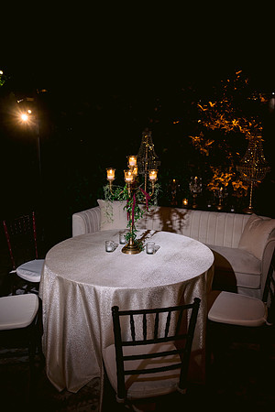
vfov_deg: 65.5
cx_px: 138
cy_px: 206
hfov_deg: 46.4
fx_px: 321
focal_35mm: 28
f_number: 4
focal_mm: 28
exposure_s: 1/80
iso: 400
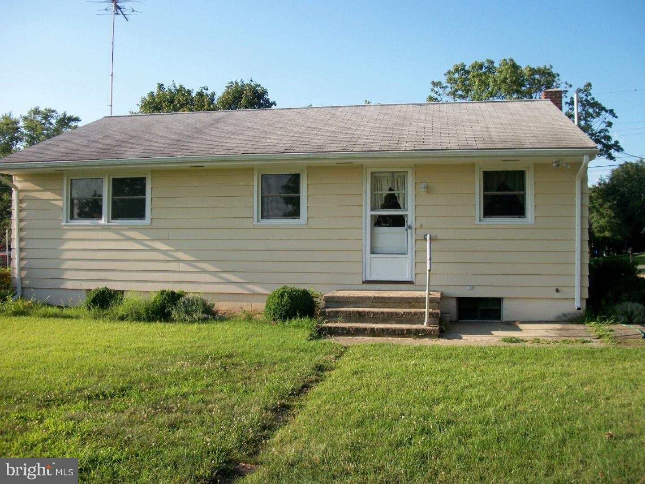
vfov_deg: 44.2
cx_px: 322
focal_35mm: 32
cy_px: 242
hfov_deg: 56.8
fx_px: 596
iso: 80
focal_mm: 5.7
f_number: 8.8
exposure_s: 1/125
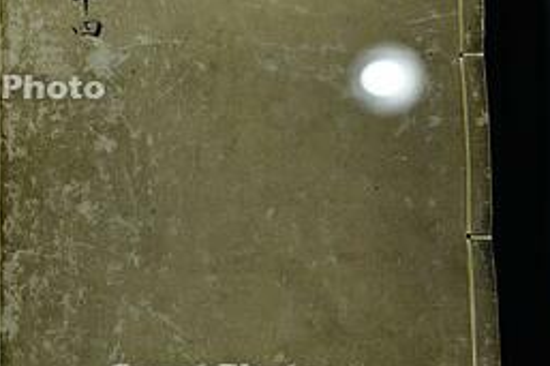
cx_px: 12
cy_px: 81
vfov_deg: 23.8
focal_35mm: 56
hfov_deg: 33.0
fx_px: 855
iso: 640
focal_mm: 24
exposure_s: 1/200
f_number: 2.8
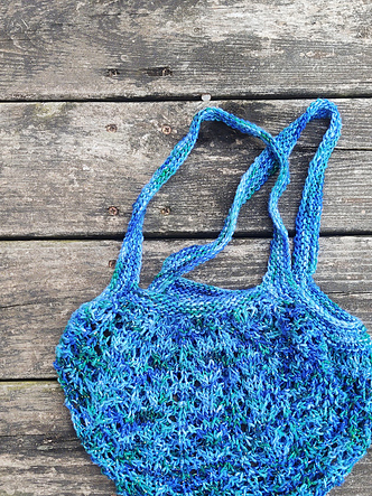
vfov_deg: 47.4
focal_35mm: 39
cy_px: 315
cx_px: 202
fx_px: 559
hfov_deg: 36.8
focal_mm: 4.75
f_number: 1.7
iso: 100
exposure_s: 1/563
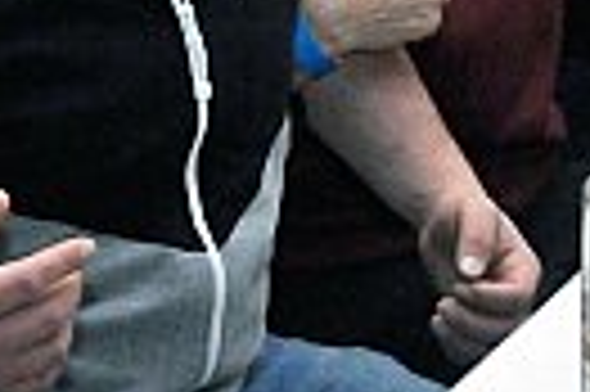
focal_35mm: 153
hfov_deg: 13.4
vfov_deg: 8.9
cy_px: -59
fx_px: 2504
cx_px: 212
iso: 2000
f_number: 5
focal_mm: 26
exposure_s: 1/60
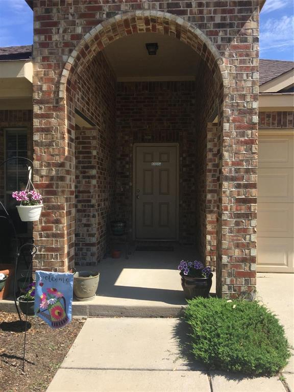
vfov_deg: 61.7
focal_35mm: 29
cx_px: 147
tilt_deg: +0.9
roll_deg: -2.2
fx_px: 328
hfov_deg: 48.2
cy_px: 196
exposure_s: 1/962
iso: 25
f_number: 2.2
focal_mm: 4.15
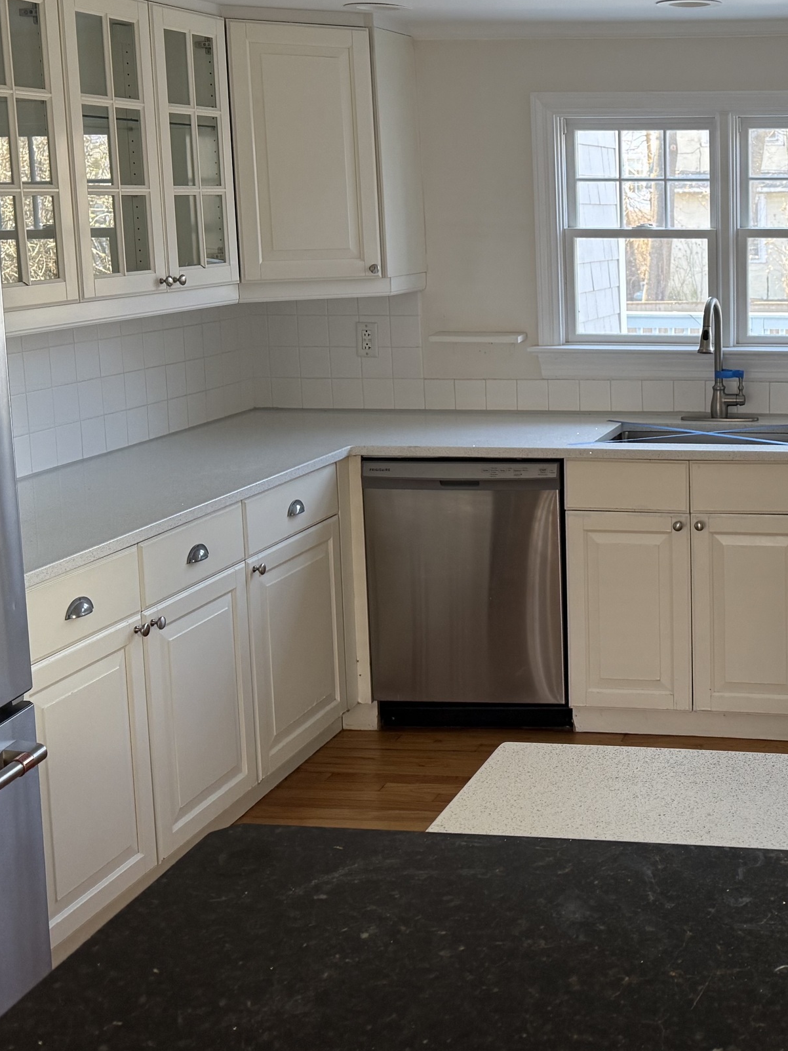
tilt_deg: -6.8
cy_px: 370
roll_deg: +0.4
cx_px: 780
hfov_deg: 29.5
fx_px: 1396
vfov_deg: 40.8
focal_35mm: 46
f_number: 1.78
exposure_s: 1/121
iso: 200
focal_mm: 6.76
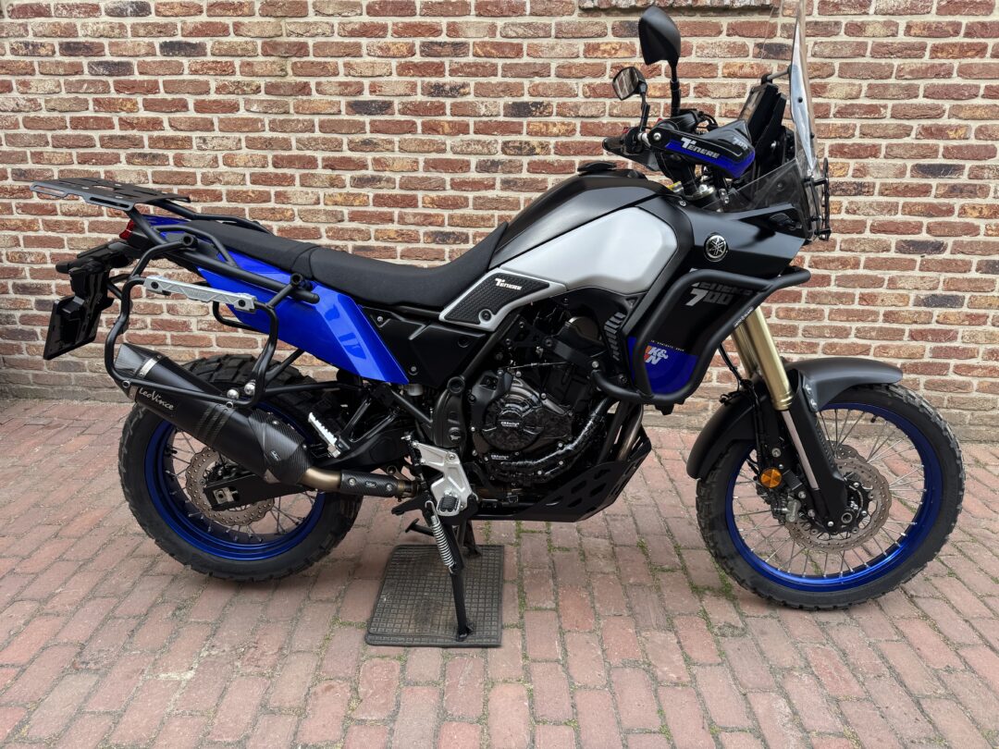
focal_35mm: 24
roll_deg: -0.2
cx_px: 500
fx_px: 693
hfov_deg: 71.6
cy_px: 374
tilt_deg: -17.8
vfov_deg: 56.8
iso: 80
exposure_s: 1/370
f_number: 1.78
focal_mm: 6.76
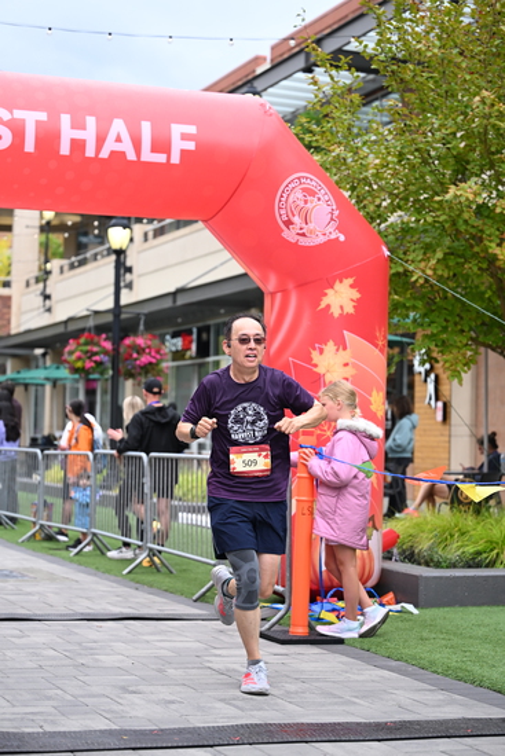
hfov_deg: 18.4
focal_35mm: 74
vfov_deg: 27.3
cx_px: 252
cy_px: 378
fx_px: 1556
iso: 800
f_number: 2.8
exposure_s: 1/2000
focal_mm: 74
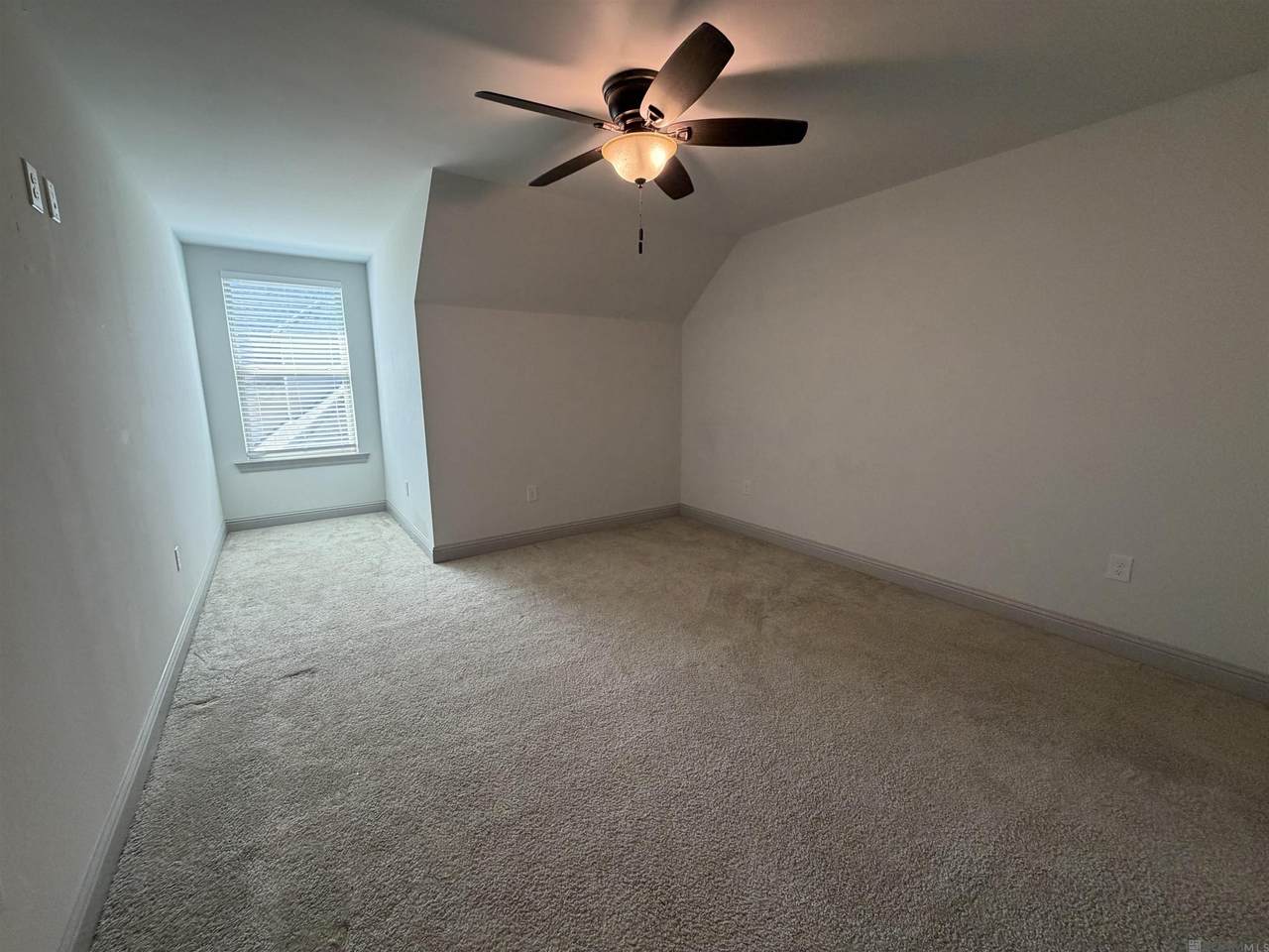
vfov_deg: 85.7
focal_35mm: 14
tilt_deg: -9.9
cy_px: 476
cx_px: 634
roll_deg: +0.0
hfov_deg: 102.1
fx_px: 513
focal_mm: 2.22
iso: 250
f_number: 2.2
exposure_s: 1/120
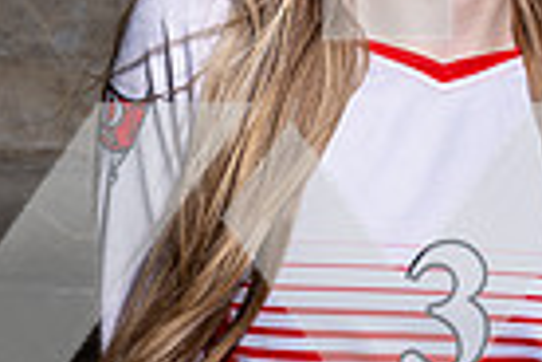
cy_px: 313
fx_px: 3101
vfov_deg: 6.7
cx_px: 566
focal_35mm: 206
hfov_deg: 9.9
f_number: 8
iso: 100
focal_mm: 49
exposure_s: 1/125
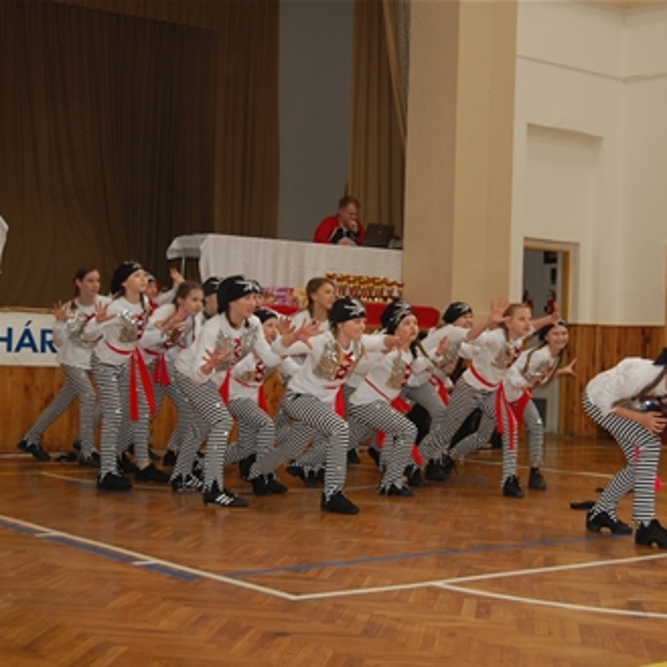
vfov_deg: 27.7
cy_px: 335
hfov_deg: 27.7
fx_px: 1352
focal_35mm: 62
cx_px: 381
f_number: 4.5
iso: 400
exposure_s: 1/60
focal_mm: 32
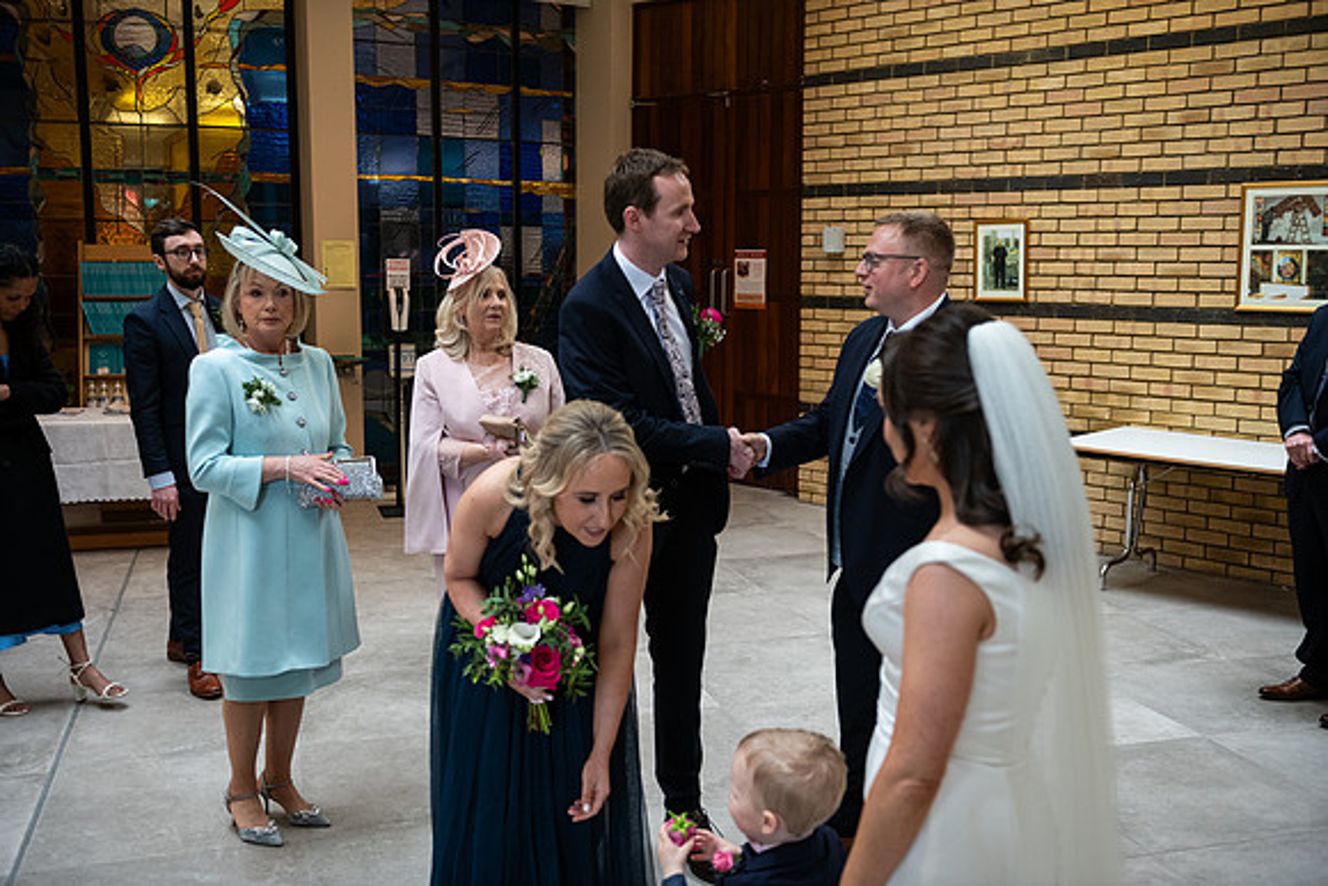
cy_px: 443
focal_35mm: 36
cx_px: 664
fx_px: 1328
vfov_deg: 36.9
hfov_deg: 53.1
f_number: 3.5
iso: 800
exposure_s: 1/160
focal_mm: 36
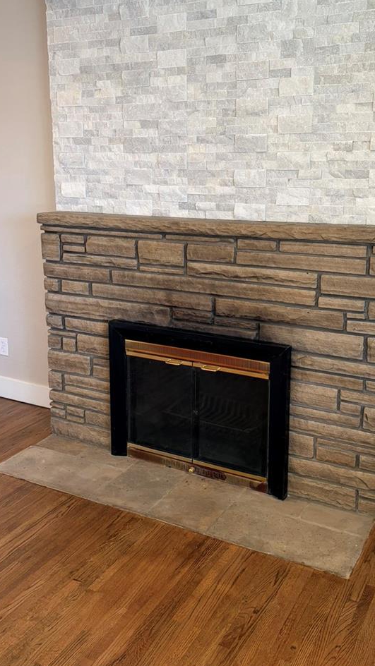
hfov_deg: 32.8
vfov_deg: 55.2
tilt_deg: -12.2
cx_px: 196
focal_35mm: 36
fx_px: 636
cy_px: 297
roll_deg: +0.2
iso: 100
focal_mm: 5.96
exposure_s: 1/60
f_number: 1.6
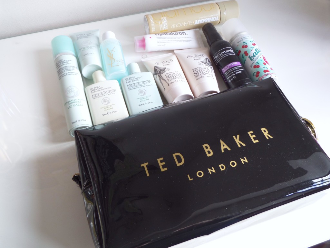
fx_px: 305
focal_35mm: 32
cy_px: 124
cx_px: 165
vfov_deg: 44.2
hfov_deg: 56.8
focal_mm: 5.3
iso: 120
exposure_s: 1/45
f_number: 3.4
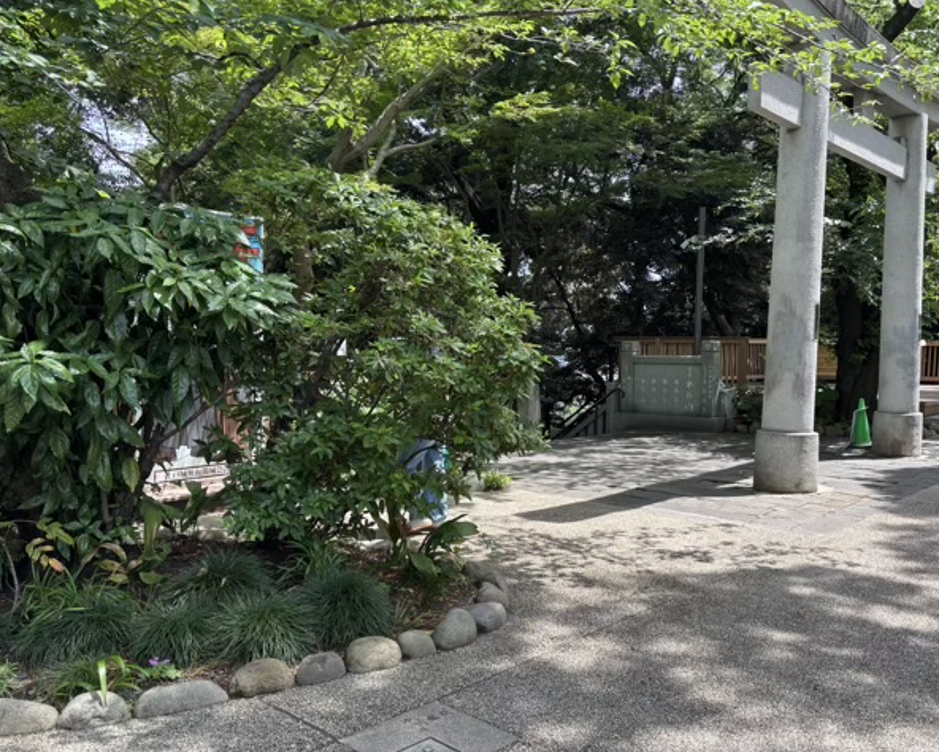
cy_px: 412
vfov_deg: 48.5
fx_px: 834
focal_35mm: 30
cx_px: 515
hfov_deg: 58.6
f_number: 1.6
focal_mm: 5.96
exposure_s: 1/405
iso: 50
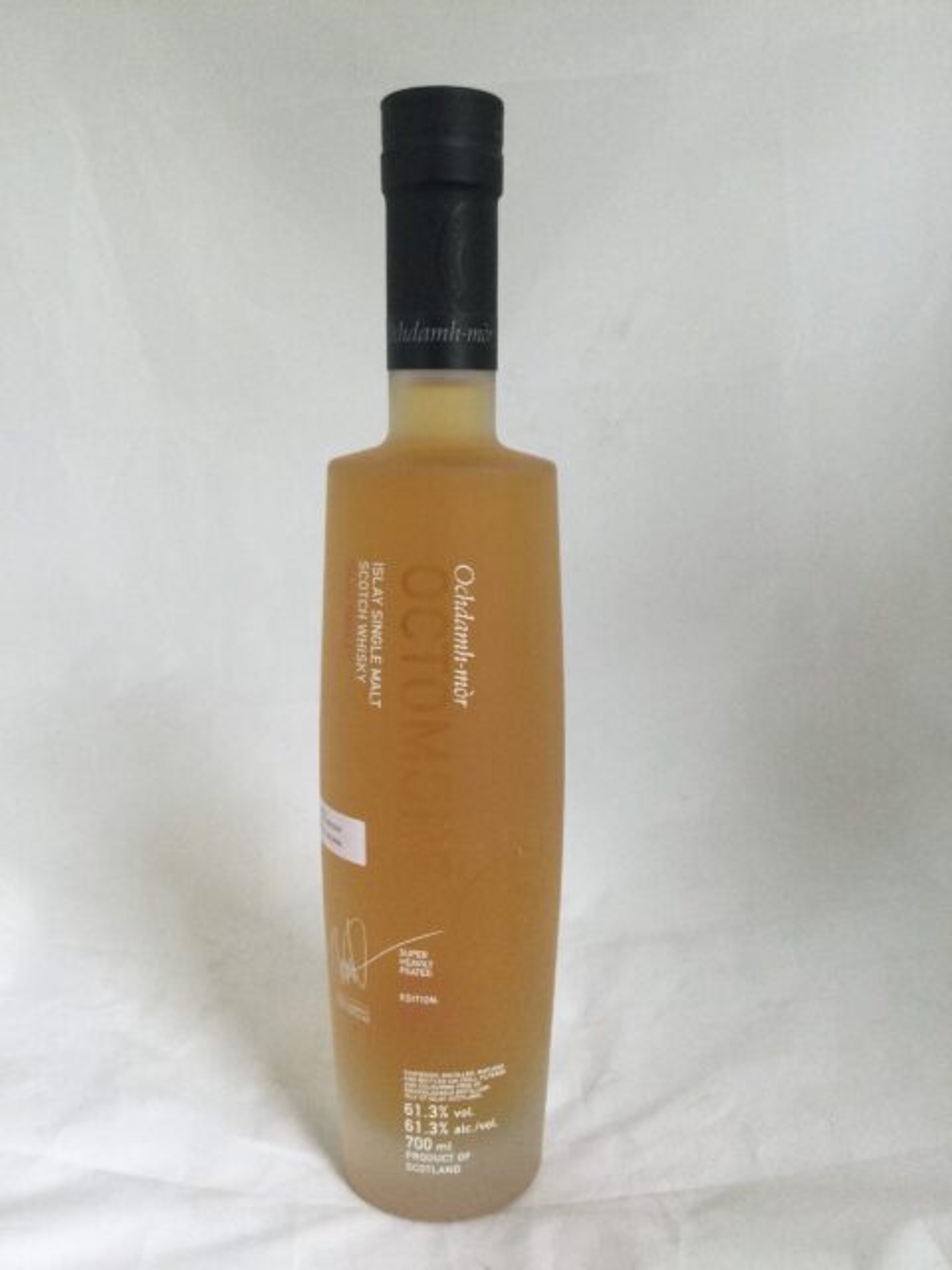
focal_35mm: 31
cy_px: 635
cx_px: 476
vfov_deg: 58.4
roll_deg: +0.1
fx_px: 1137
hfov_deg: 45.4
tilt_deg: -10.6
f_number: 2.4
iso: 50
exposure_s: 1/33
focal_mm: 3.3
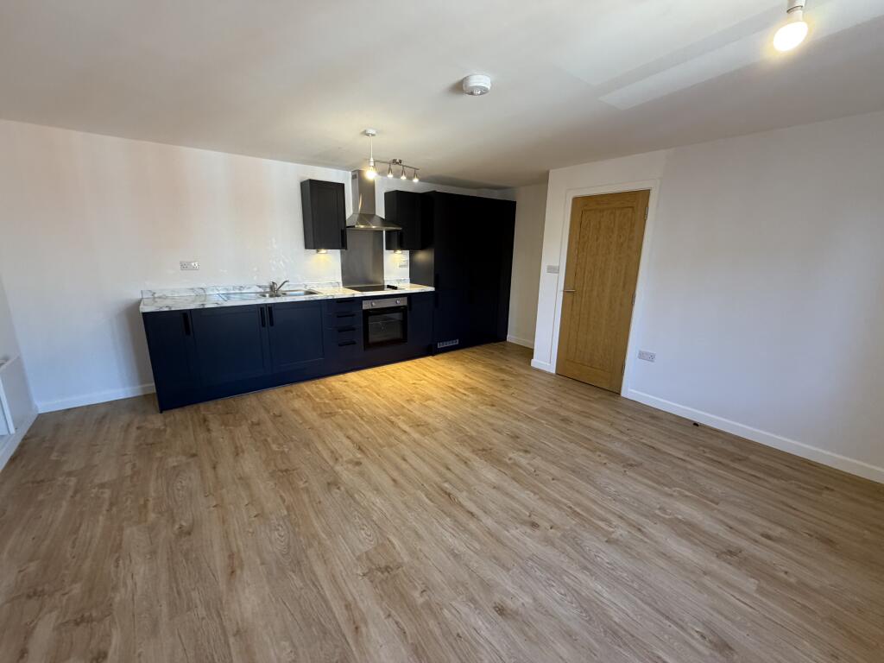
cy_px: 332
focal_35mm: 14
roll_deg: -0.2
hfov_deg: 102.1
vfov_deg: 85.7
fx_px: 358
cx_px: 442
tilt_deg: -13.6
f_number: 2.2
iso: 250
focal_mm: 2.22
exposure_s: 1/121
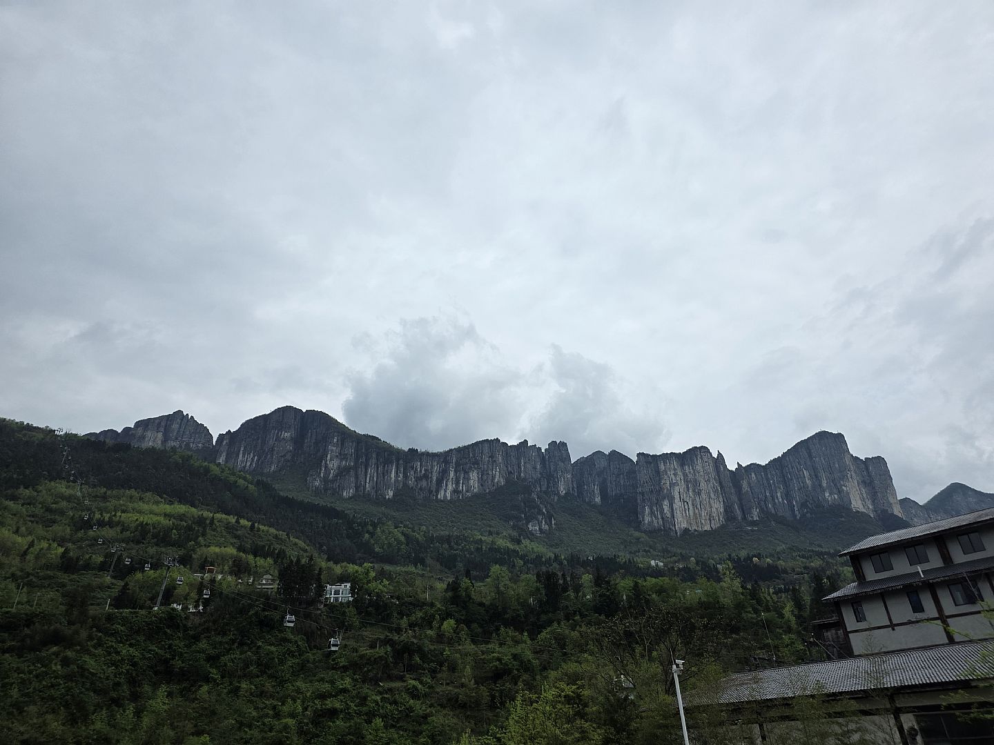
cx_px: 497
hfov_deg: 73.9
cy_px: 372
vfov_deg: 58.9
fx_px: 660
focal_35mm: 23
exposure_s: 1/7333
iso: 80
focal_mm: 6.25
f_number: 1.7
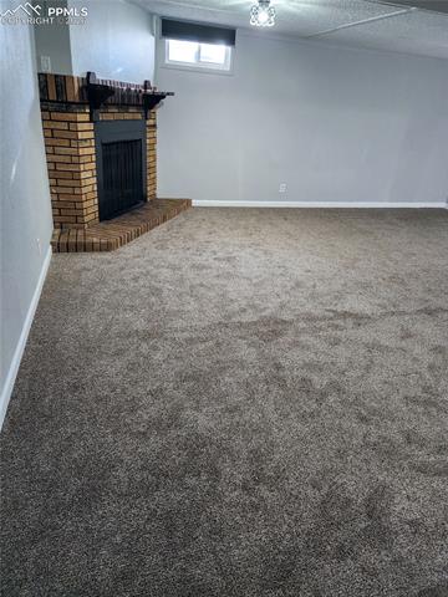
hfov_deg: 58.9
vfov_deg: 73.9
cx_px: 224
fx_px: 397
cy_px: 298
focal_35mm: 23
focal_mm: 6.4
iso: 640
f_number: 1.8
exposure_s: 1/60
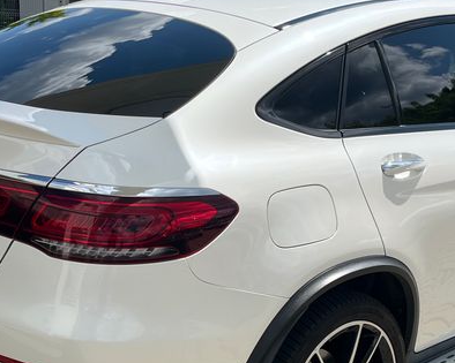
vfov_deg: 23.0
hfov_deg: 28.7
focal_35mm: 66
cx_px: 217
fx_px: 889
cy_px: 248
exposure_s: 1/5076
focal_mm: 5.1
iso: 50
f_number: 1.6
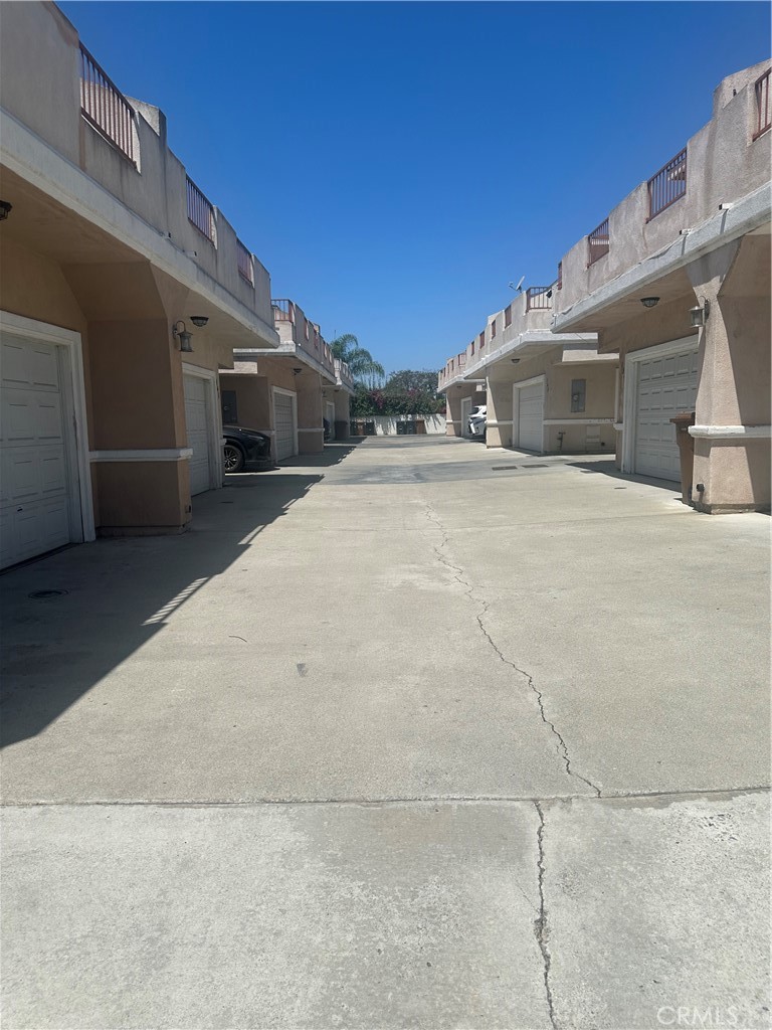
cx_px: 386
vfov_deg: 71.6
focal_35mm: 24
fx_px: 714
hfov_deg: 56.8
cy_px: 515
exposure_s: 1/8197
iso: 80
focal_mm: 6.86
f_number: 1.78
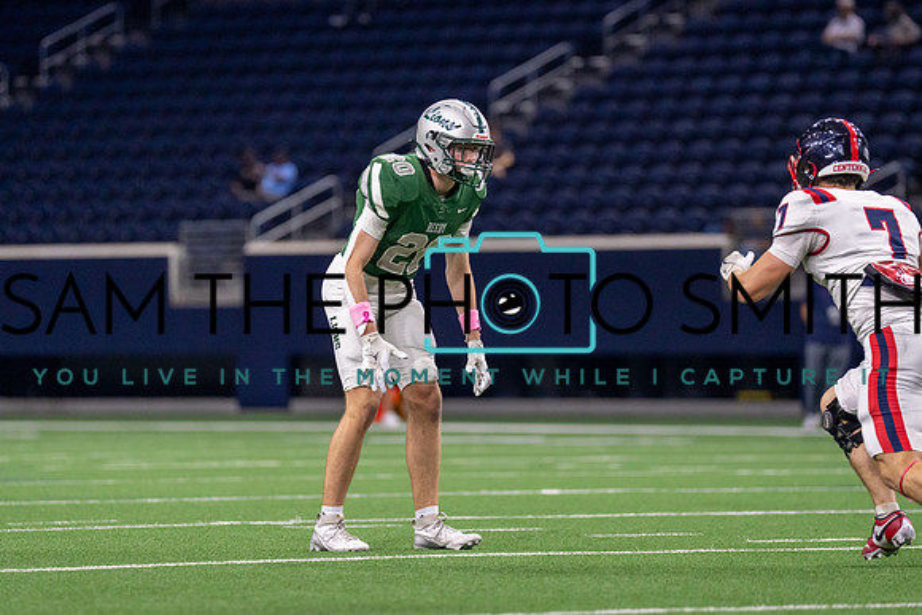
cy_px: 263
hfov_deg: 7.1
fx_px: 7435
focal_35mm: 290
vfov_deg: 4.7
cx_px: 449
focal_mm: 200
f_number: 2.8
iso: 2000
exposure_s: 1/1000
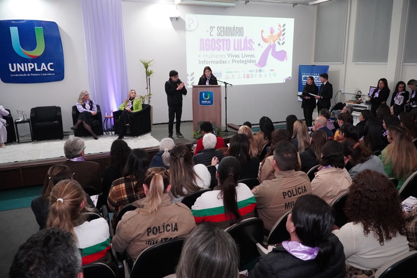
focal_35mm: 27
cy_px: 139
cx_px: 208
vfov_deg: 47.9
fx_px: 313
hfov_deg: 67.4
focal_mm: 18
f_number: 4
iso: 4000
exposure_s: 1/160
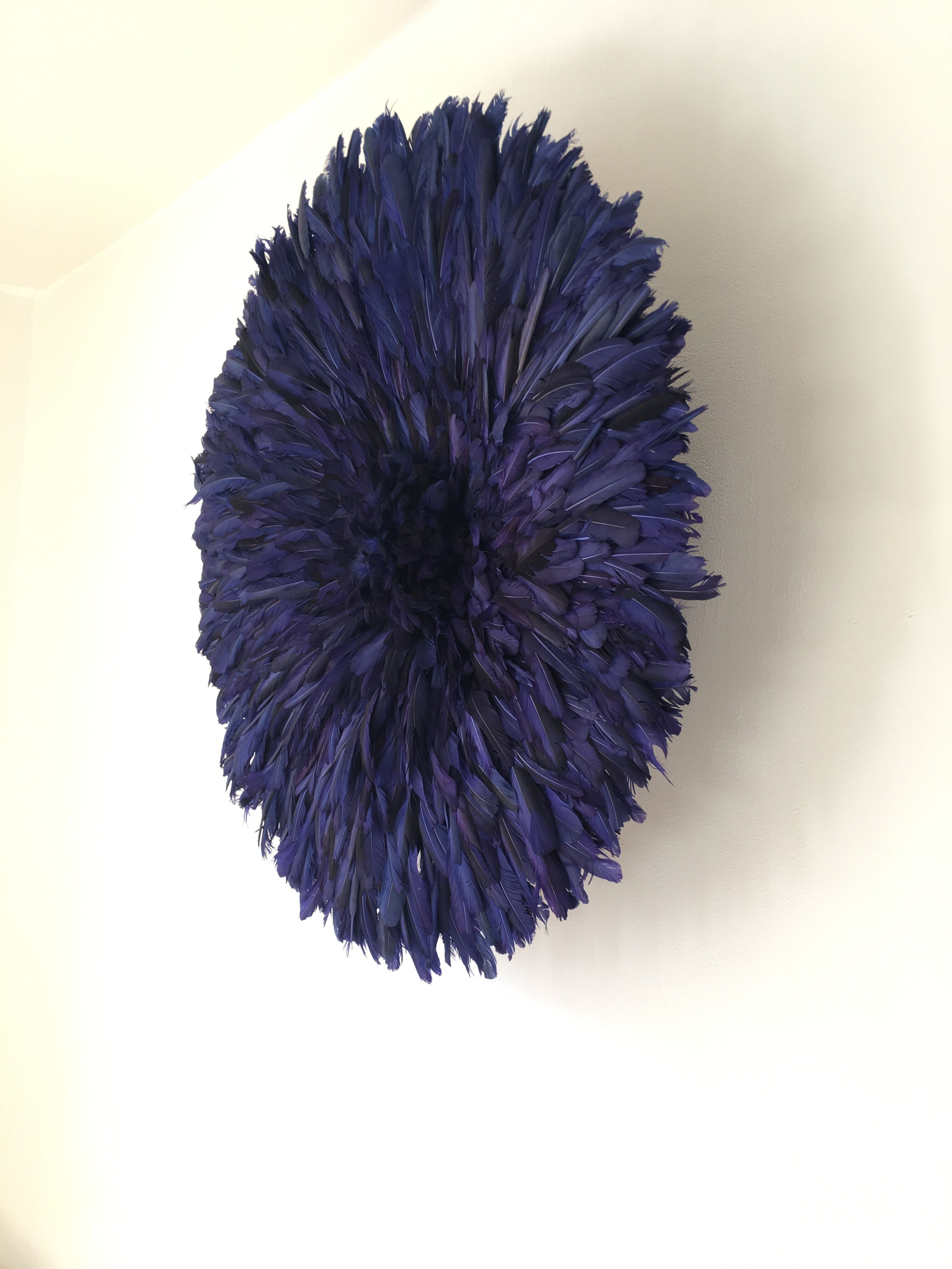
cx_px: 476
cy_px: 634
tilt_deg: +5.5
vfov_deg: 61.7
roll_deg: -4.7
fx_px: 1063
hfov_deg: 48.2
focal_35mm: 29
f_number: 2.2
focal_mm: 4.15
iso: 32
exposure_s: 1/33
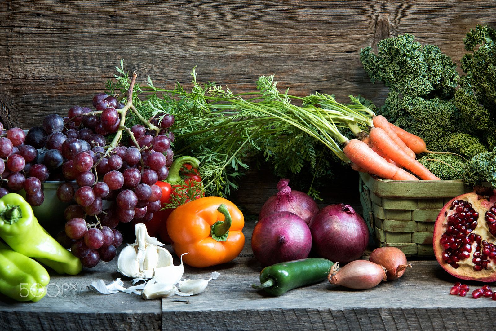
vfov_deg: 11.0
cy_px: 166
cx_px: 248
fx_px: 1723
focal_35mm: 125
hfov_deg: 16.4
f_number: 8
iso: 640
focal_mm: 125
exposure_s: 1/3
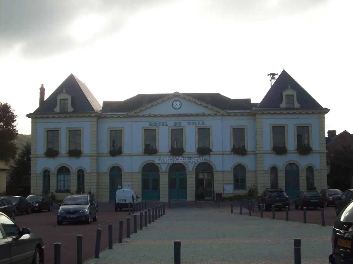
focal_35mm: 54
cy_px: 132
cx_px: 176
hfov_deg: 35.5
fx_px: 551
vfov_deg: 27.0
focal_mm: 9
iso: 80
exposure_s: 1/201
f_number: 6.9
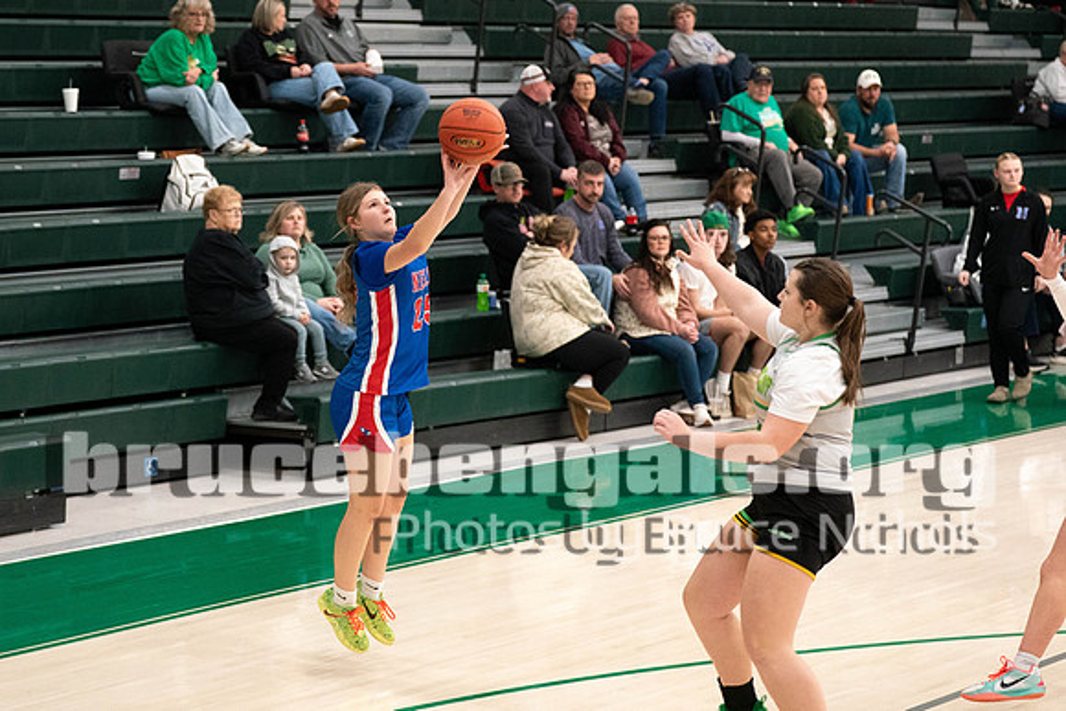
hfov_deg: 21.6
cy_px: 300
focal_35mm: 94
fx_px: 2793
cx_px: 416
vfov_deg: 14.5
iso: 6400
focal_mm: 76
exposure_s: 1/1000
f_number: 2.8
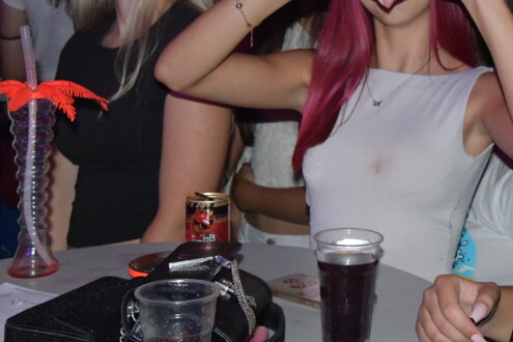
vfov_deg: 15.1
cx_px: 406
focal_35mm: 89
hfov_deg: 22.6
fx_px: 1268
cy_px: -9
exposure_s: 1/60
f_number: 7.1
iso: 4000
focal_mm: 29
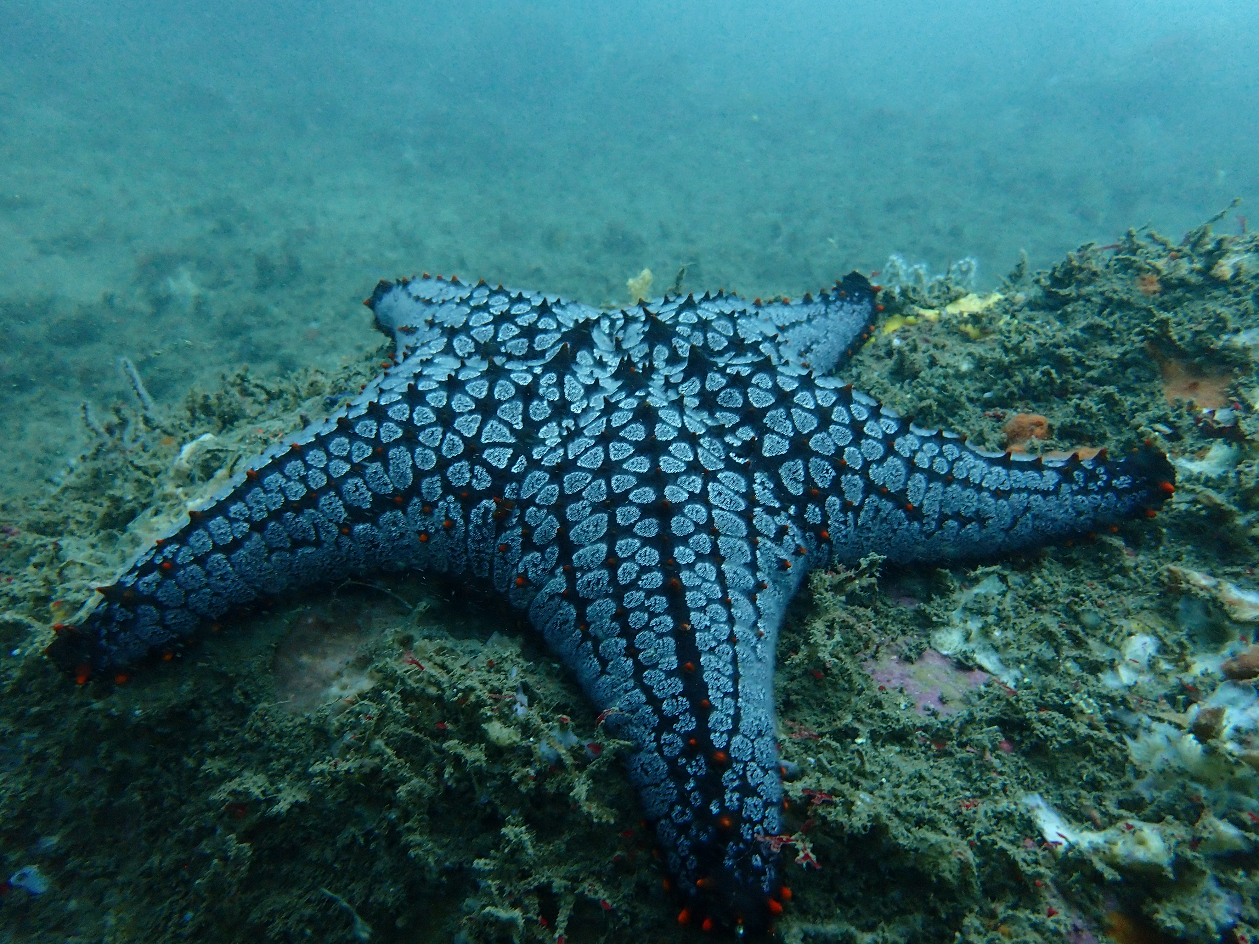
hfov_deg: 69.4
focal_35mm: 25
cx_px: 630
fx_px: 909
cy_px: 472
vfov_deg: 54.9
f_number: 2.8
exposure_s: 1/125
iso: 200
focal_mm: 4.5
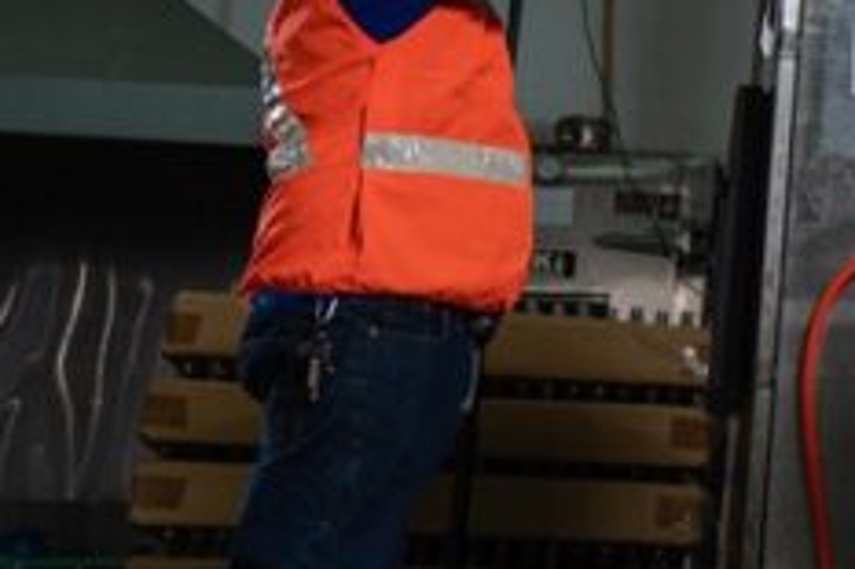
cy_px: -17
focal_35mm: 123
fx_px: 2919
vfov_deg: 11.0
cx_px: 1747
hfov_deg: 13.9
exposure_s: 1/125
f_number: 2.8
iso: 320
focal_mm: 28
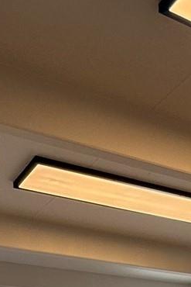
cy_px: 452
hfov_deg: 21.6
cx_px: 105
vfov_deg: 23.8
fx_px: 501
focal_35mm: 63
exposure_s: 1/173
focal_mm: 2.22
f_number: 2.2
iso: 64
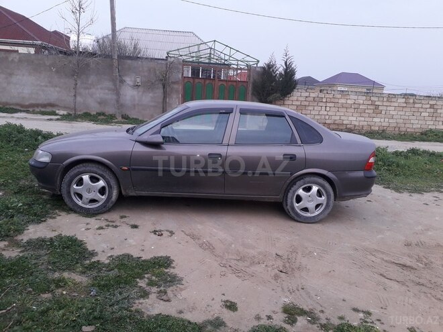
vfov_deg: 51.4
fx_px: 346
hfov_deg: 65.3
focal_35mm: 27
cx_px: 222
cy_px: 166
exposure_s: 1/100
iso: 80
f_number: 1.9
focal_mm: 3.6
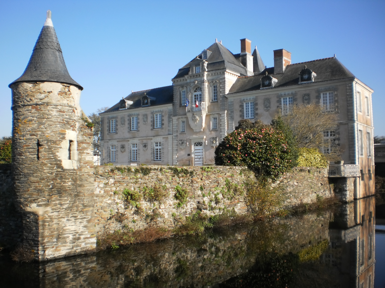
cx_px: 192
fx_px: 400
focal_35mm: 36
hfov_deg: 51.4
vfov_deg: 39.7
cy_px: 144
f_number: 3.1
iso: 100
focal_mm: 6.3
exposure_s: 1/1000
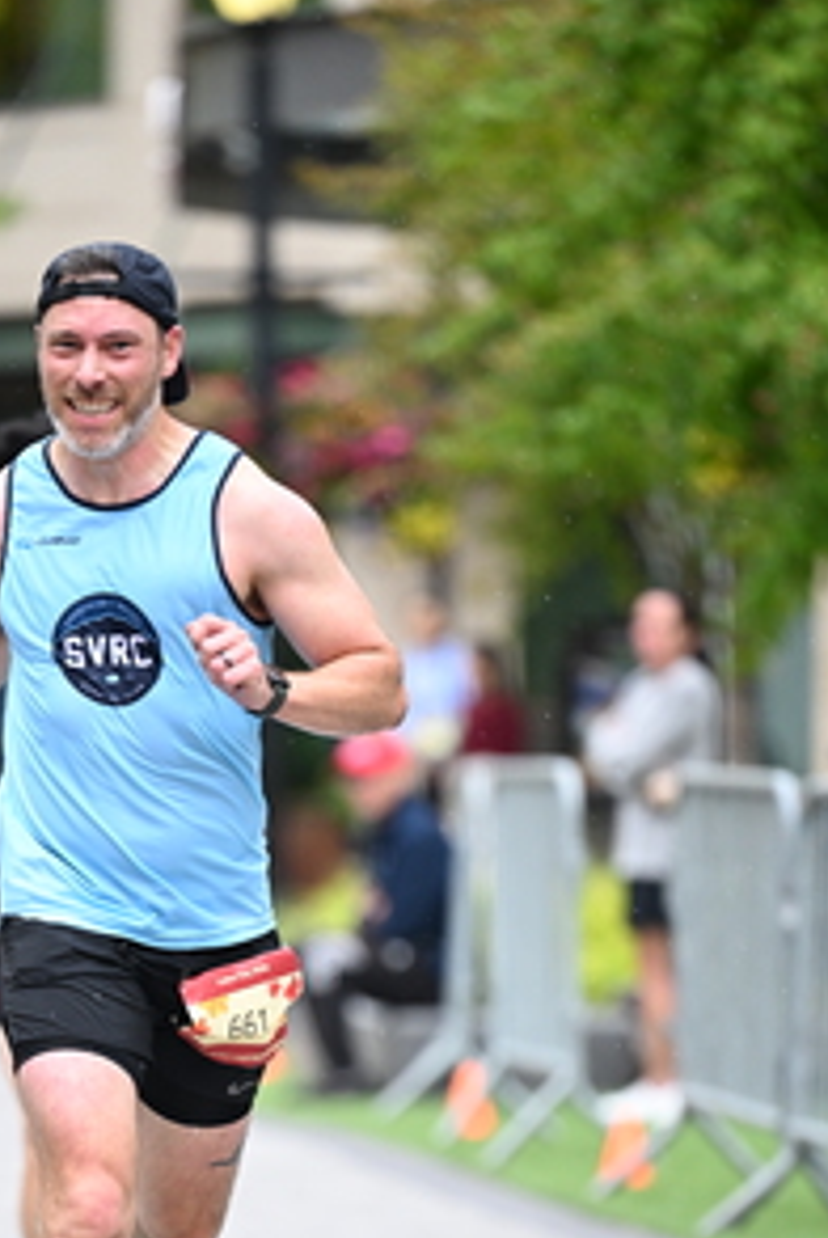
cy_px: 1044
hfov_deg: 3.8
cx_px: 319
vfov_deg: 5.6
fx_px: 12596
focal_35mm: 366
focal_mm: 195
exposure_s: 1/1250
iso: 1250
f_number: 2.8
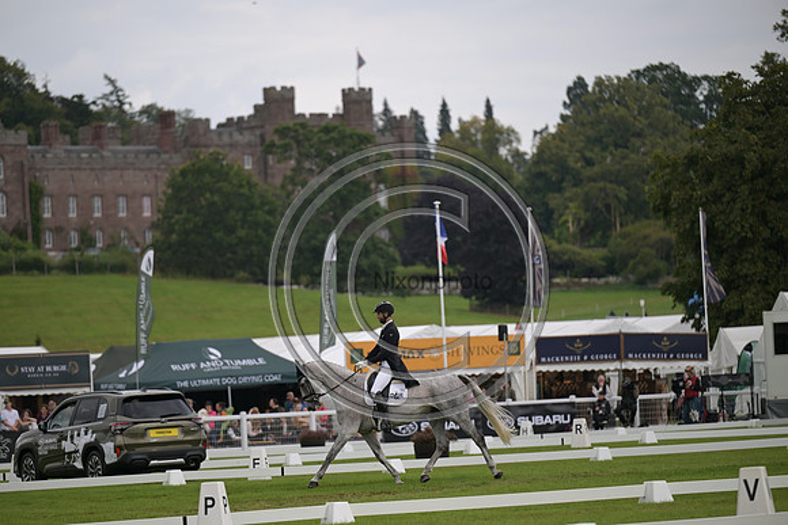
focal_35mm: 200
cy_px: 262
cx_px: 394
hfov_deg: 10.3
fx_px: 4379
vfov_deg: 6.9
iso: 200
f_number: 3.2
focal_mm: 200
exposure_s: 1/1250
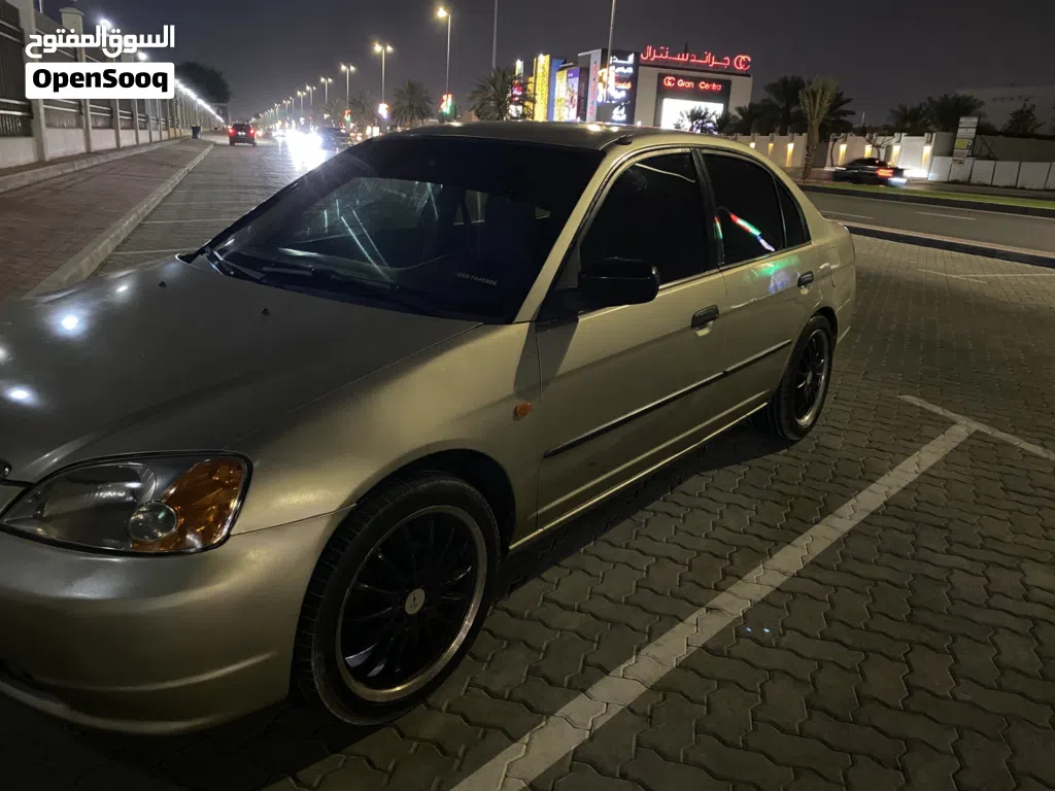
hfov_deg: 67.3
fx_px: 792
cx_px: 528
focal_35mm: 26
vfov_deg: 53.1
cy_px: 396
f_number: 1.8
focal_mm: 4.25
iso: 1000
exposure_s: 1/17
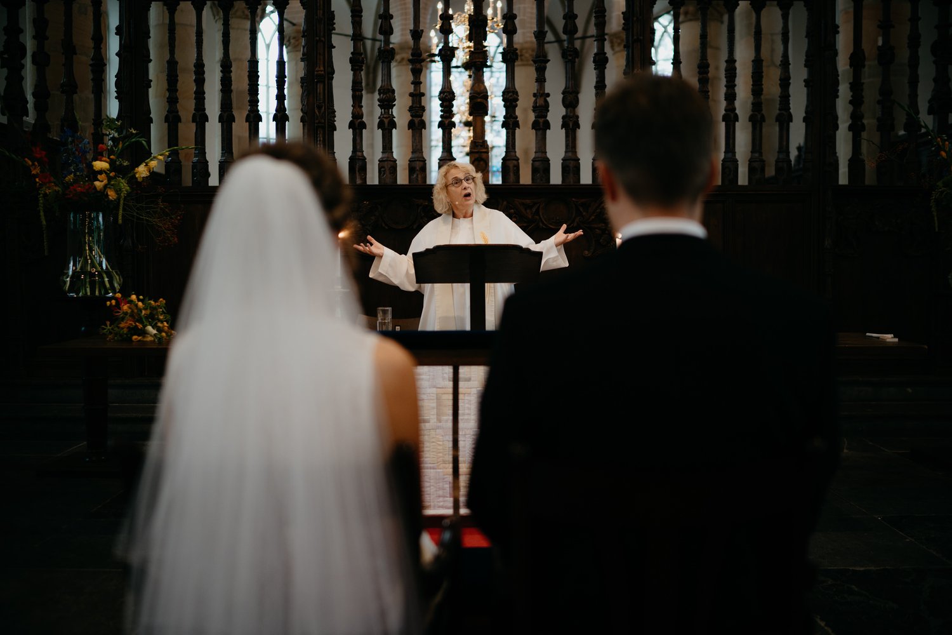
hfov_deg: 54.4
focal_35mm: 35
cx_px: 476
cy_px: 318
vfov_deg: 37.9
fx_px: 925
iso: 400
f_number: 1.4
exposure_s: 1/160
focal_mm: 35
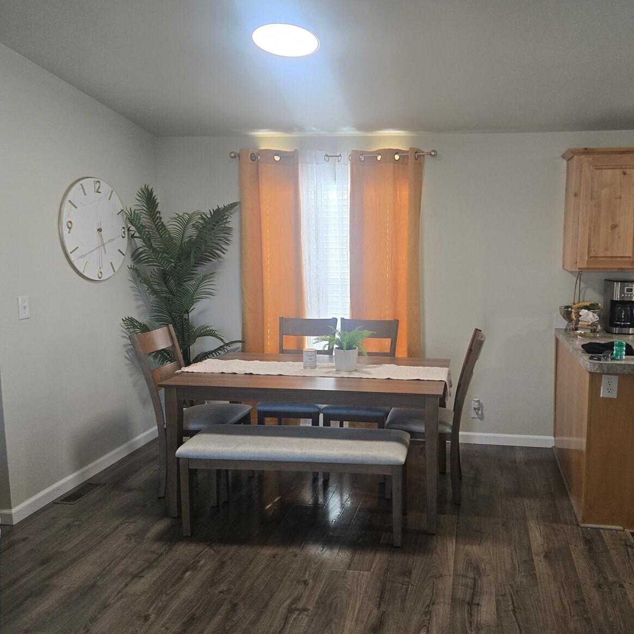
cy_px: 325
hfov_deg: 56.7
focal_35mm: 28
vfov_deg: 57.3
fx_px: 580
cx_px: 392
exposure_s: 1/120
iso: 250
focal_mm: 5.4
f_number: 1.8
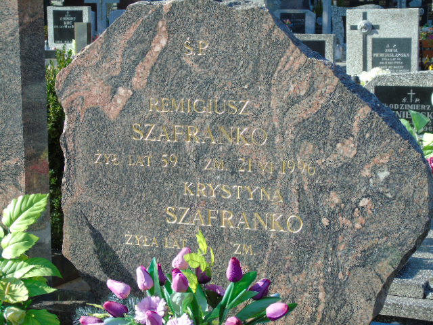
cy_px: 162
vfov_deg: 18.0
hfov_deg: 23.8
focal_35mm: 82
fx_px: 1026
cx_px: 216
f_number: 4.1
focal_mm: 15
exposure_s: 1/250
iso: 80
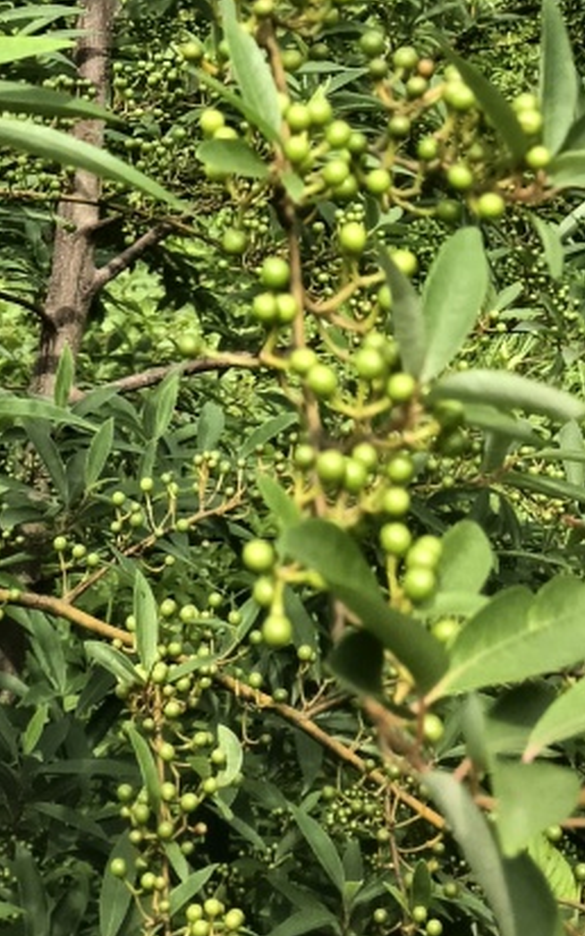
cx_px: 159
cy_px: 56
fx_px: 1888
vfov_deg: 26.7
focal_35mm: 74
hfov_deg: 17.5
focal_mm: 3.61
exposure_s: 1/925
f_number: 1.8
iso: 64
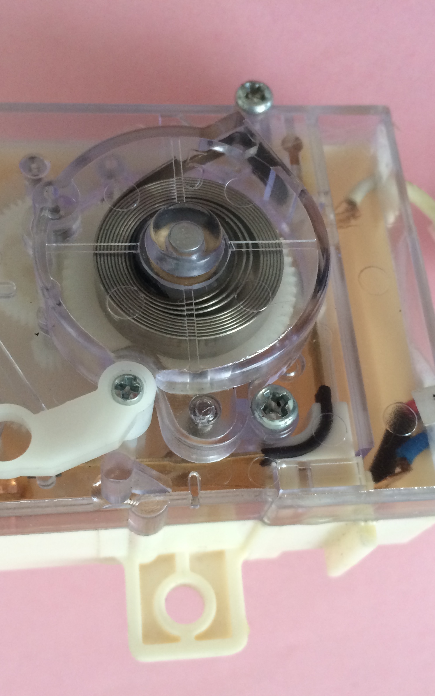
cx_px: 212
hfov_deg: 30.5
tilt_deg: -79.2
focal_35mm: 42
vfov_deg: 47.2
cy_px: 353
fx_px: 797
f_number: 2.2
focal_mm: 4.15
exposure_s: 1/30
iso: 64
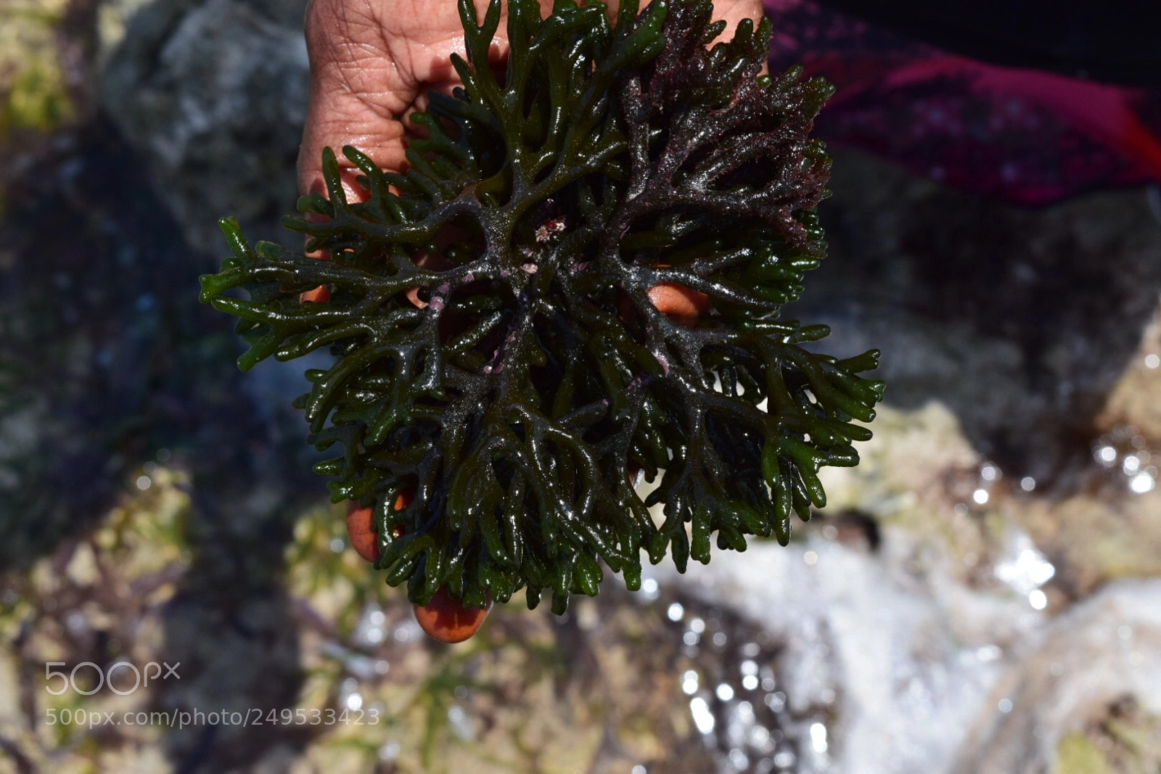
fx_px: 1935
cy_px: 387
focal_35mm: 60
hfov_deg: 33.4
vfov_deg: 22.6
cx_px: 580
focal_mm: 40
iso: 320
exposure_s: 1/500
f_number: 11
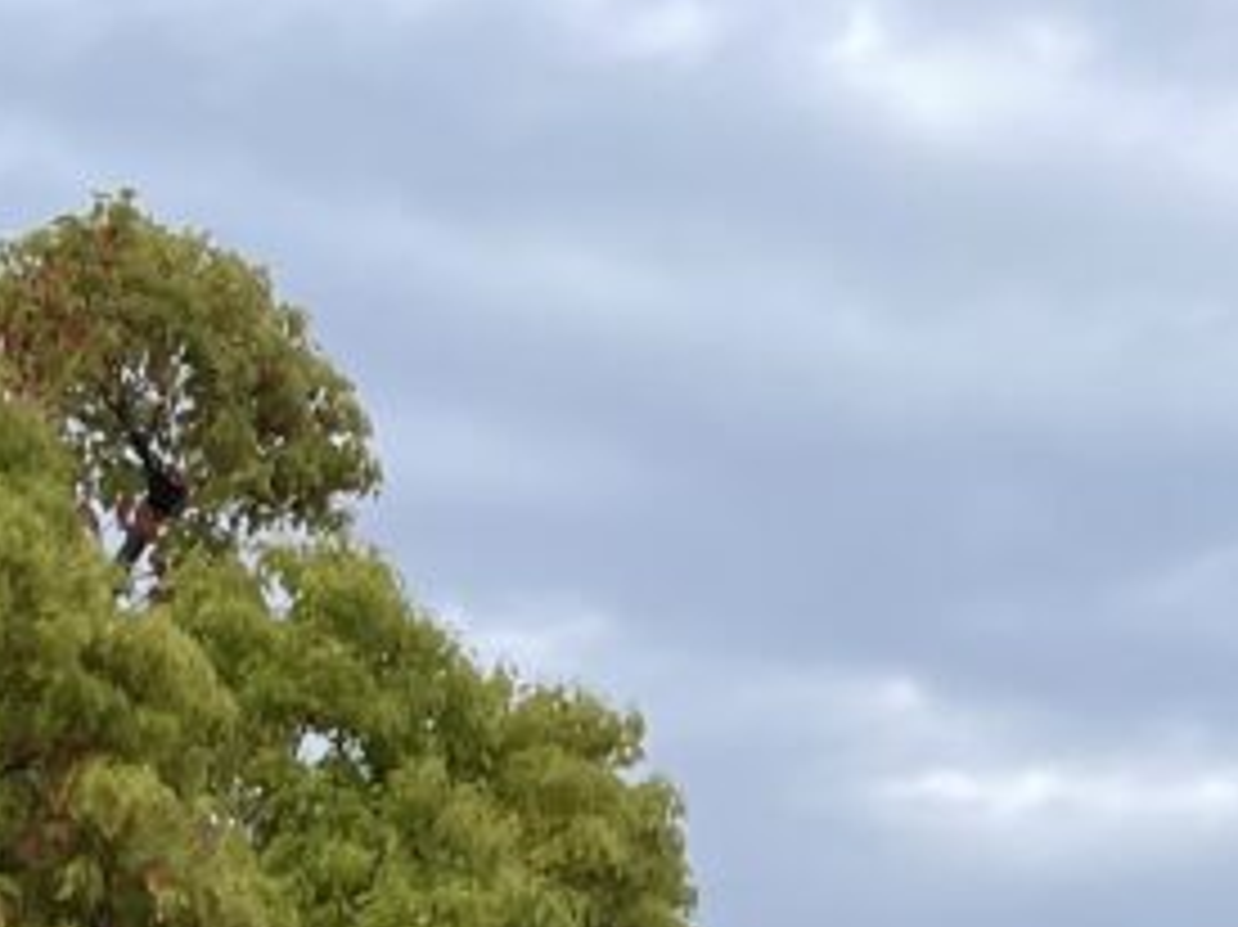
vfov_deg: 11.4
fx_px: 4326
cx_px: 1193
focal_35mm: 121
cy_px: 1647
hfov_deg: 16.0
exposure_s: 1/2304
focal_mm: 4.2
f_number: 1.6
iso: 32
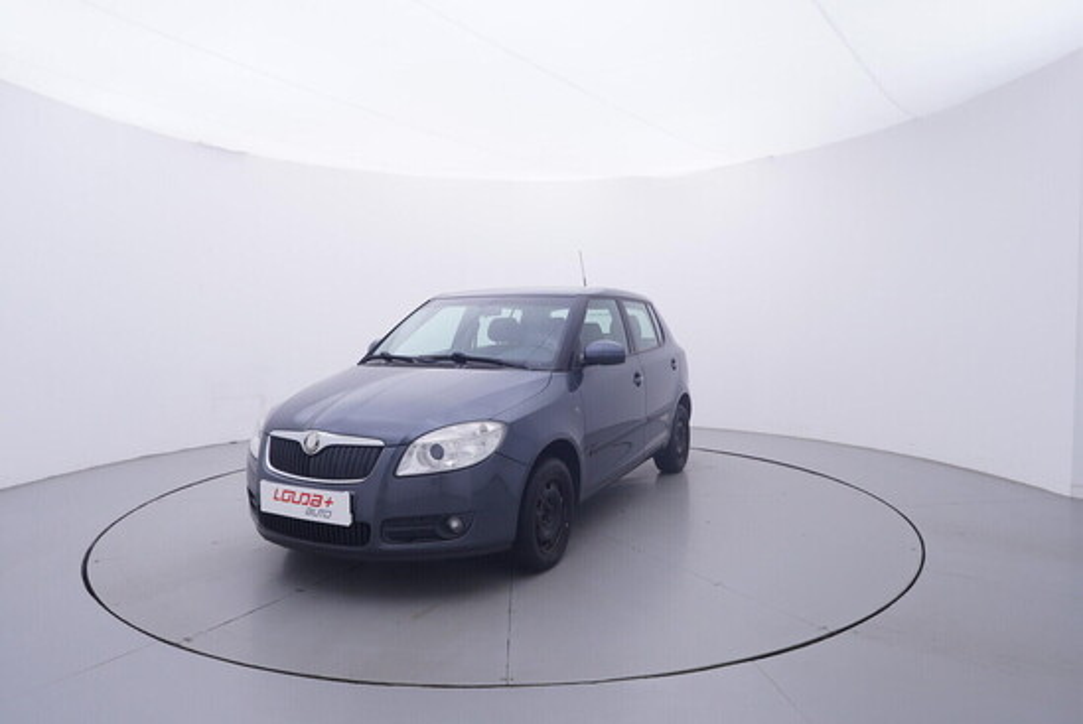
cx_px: 542
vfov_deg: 56.2
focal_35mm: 22
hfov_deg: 77.3
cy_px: 362
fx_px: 677
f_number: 5
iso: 200
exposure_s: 1/80
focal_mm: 15
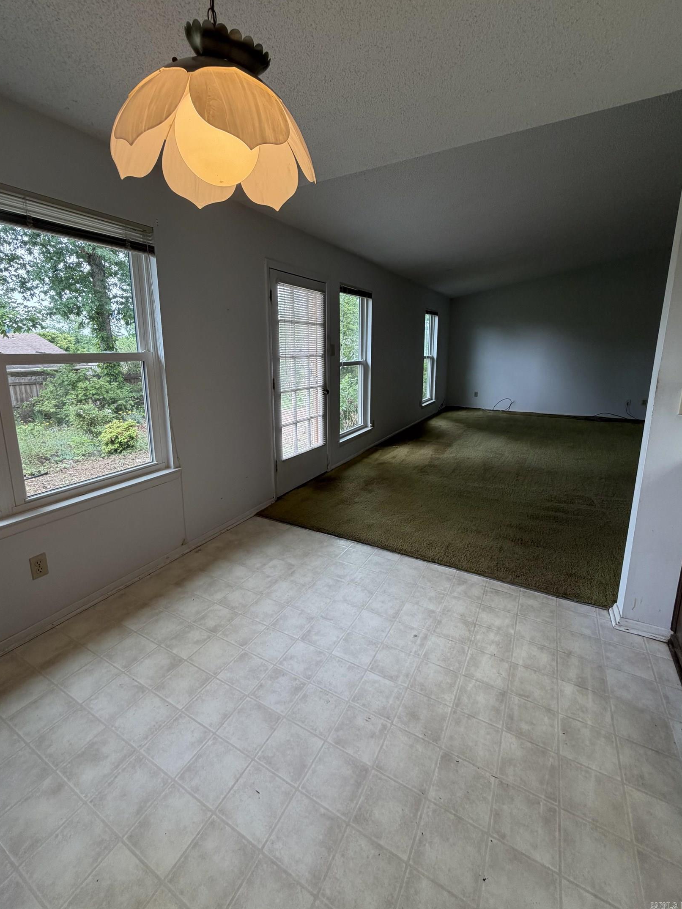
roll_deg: +0.8
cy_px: 423
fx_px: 394
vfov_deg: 98.0
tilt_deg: -11.0
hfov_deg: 81.7
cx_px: 327
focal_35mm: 15
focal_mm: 2.22
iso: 125
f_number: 2.2
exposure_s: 1/120
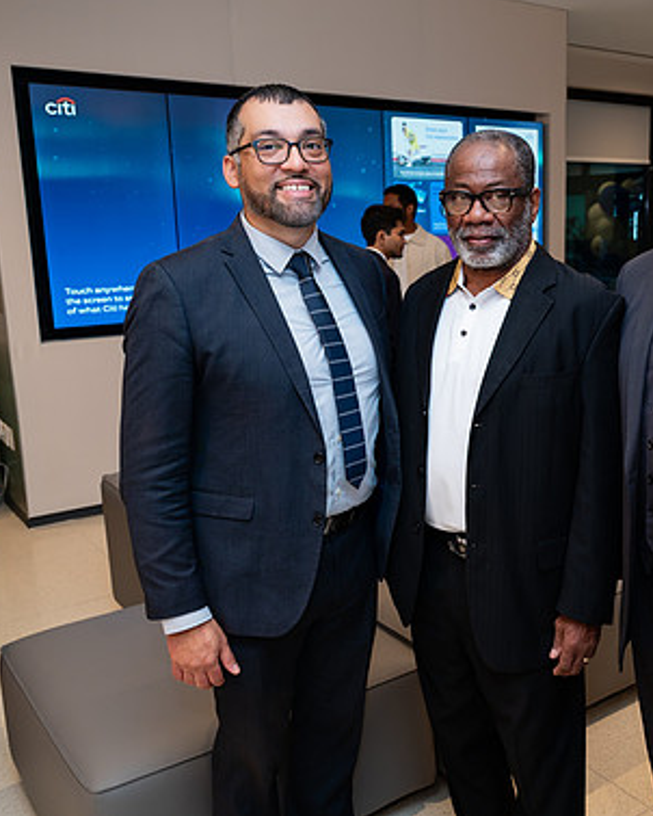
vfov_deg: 49.1
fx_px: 893
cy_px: 400
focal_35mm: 37
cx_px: 474
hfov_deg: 39.3
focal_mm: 25.5
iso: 400
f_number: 4
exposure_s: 1/160
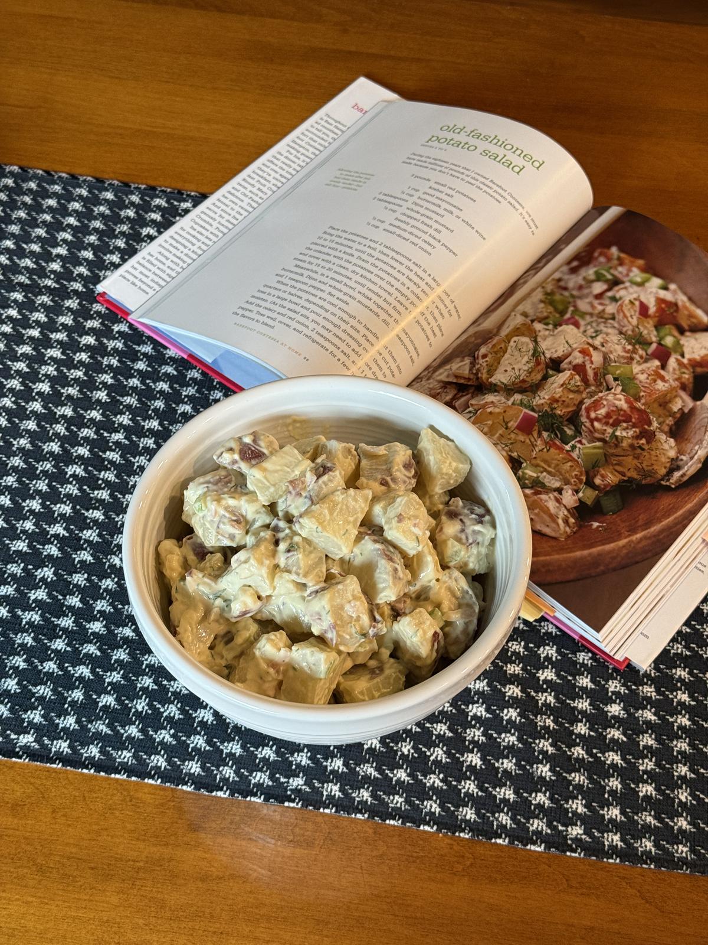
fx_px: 1309
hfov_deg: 30.3
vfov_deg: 39.7
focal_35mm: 48
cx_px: 354
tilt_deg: -55.6
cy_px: 472
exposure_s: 1/60
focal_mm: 6.76
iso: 160
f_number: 1.78
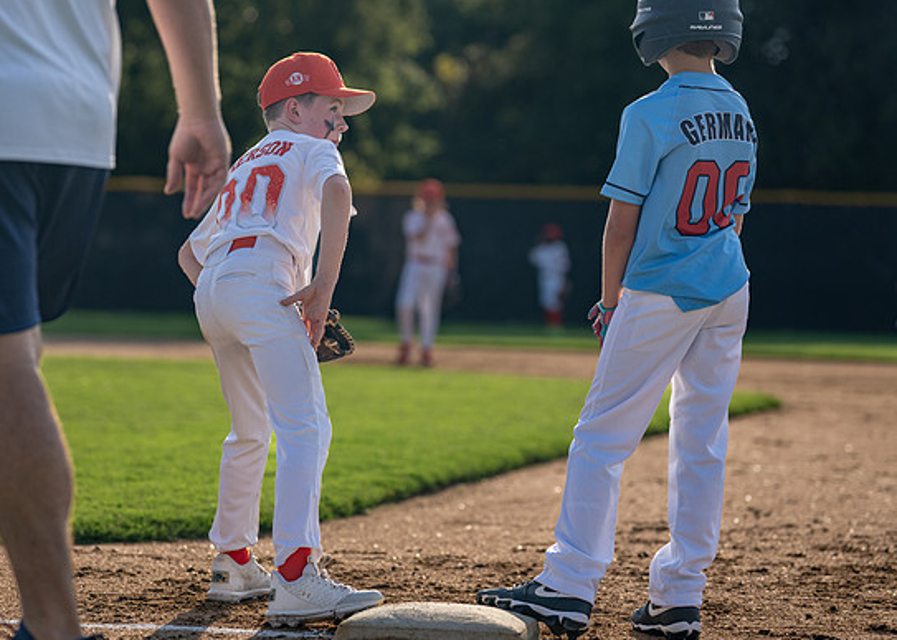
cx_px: 319
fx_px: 3920
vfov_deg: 9.3
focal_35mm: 154
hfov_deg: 13.0
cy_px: 297
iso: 250
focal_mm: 112
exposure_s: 1/3200
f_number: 2.8
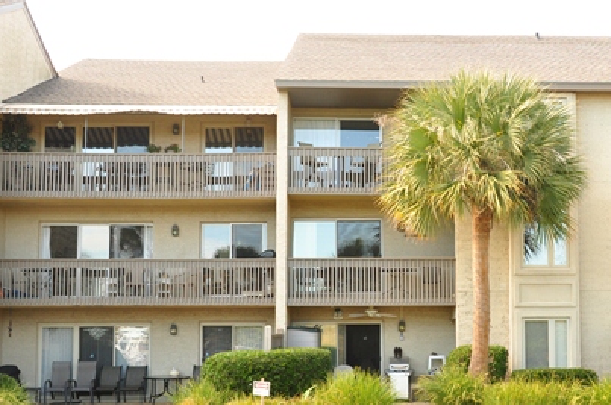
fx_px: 1050
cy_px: 242
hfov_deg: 32.1
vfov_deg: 21.8
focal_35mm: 62
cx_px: 418
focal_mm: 26
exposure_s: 1/100
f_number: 7.1
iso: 320
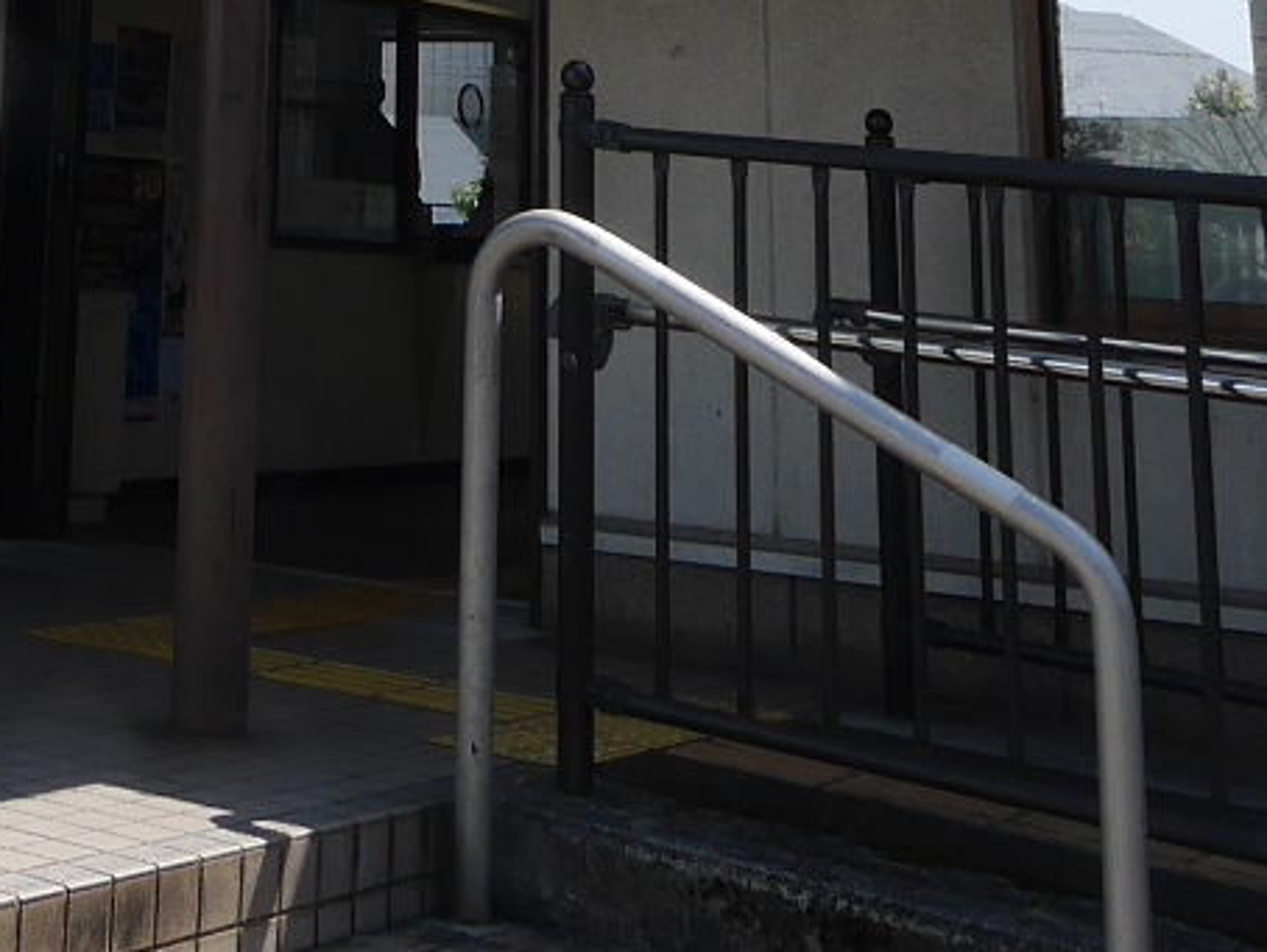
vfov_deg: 18.3
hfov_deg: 26.7
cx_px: 95
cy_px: -550
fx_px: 2563
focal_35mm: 70
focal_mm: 7
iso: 200
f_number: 8
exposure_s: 1/320
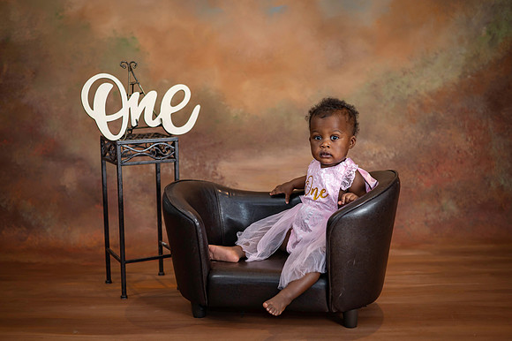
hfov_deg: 39.6
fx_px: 711
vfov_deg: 27.0
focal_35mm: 50
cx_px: 256
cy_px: 170
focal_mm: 50
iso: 250
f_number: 2.5
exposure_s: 1/200
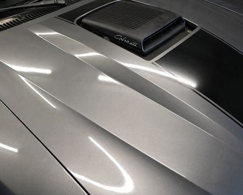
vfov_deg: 42.5
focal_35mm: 35
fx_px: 249
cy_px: 82
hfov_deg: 51.9
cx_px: 118
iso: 1100
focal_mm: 17
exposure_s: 1/125
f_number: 3.5
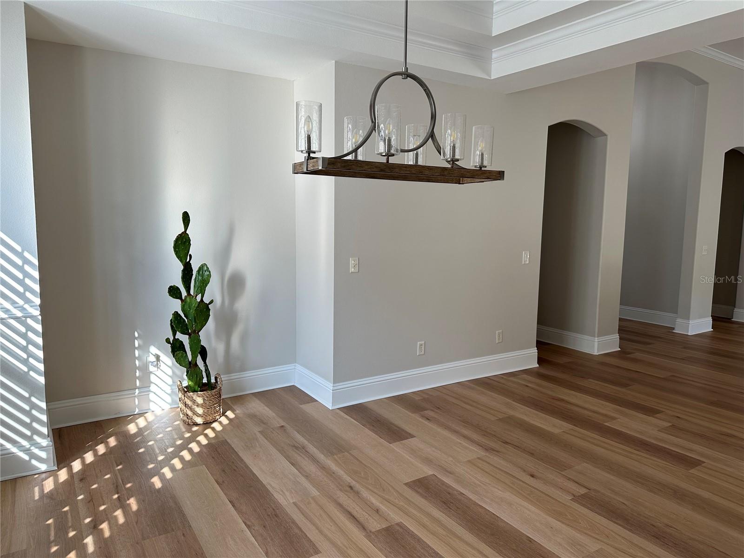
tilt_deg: -6.8
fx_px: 516
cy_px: 279
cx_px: 372
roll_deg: -1.5
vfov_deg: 56.8
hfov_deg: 71.6
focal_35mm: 24
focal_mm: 6.86
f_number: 1.78
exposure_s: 1/212
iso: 80
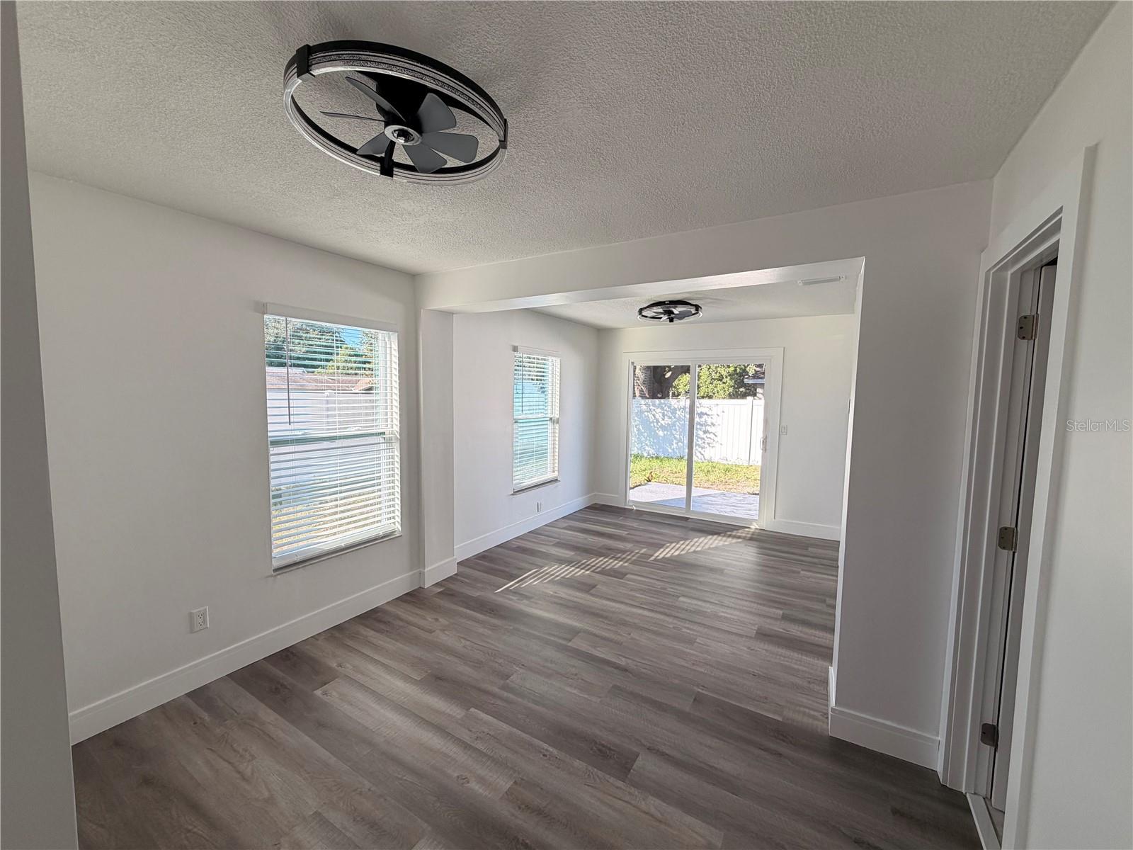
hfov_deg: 102.1
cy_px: 425
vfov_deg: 85.7
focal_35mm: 14
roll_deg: -0.8
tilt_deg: -4.6
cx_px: 566
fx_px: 458
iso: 50
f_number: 2.2
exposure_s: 1/168
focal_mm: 2.22
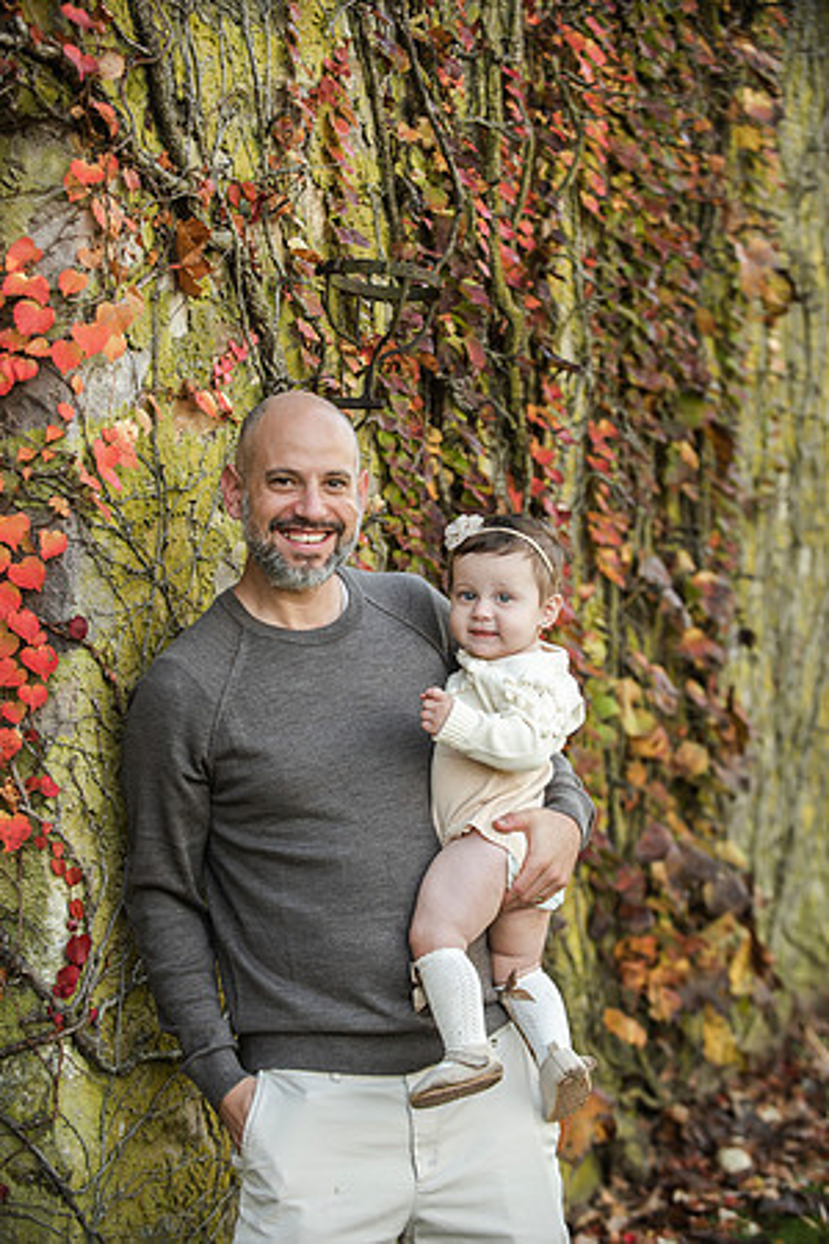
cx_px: 414
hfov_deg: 17.1
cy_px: 622
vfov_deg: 25.4
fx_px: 2763
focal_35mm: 80
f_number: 3.5
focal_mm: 80
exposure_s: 1/800
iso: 800
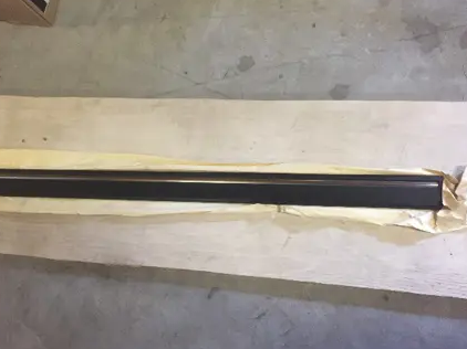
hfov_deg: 55.3
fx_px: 445
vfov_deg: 42.9
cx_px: 214
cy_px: 183
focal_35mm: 33
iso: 250
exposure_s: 1/25
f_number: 2.2
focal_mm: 4.15
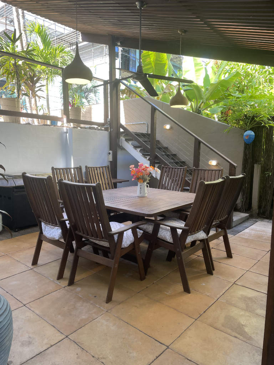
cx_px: 137
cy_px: 182
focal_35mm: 26
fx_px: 274
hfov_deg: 53.1
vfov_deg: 67.3
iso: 50
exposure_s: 1/121
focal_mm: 4.2
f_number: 1.6
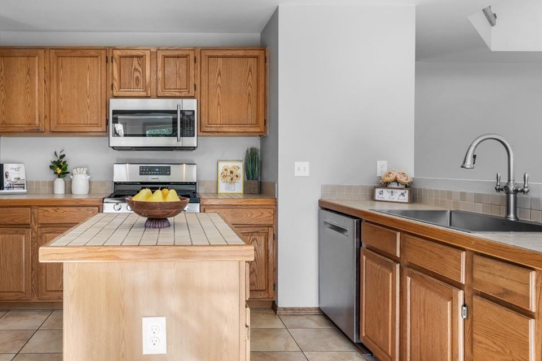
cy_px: 166
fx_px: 376
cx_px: 184
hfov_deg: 69.6
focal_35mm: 25
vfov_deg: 51.2
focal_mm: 15
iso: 1600
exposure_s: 1/30
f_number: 11
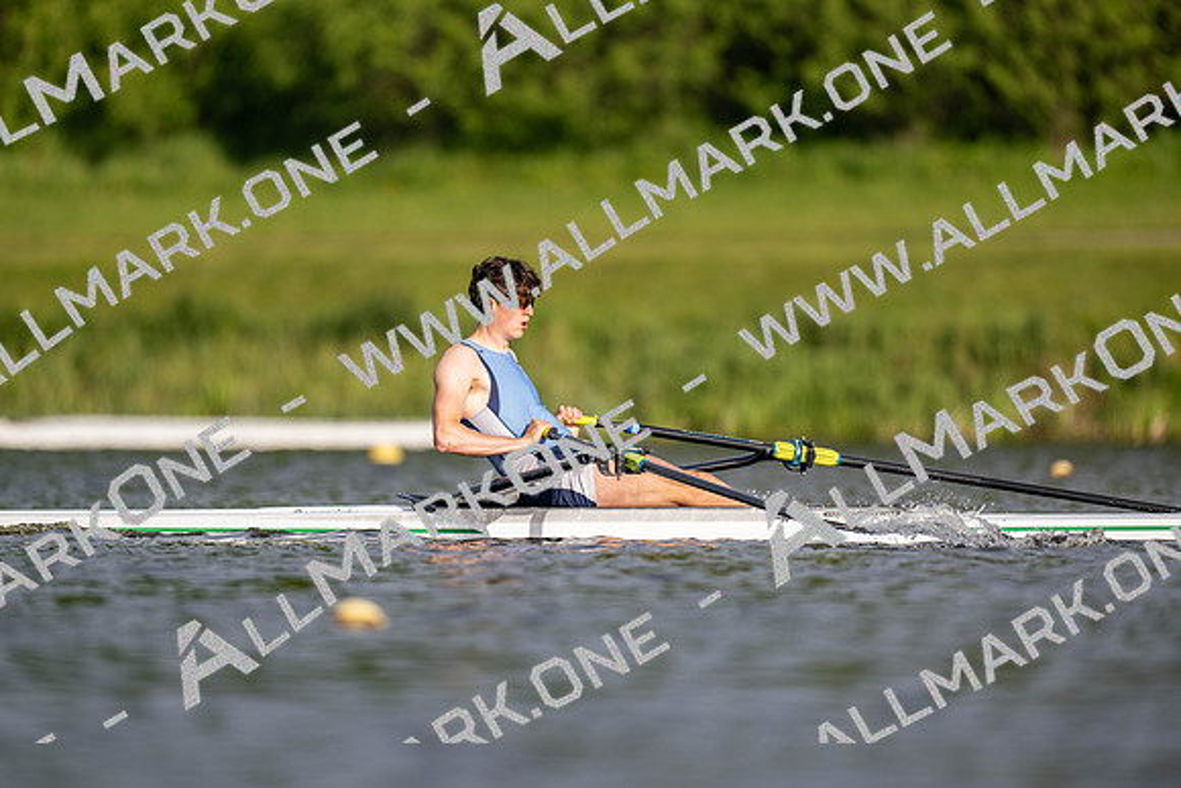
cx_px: 590
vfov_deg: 2.3
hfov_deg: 3.4
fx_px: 19687
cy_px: 394
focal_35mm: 600
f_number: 4
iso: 220
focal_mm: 600
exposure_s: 1/2500
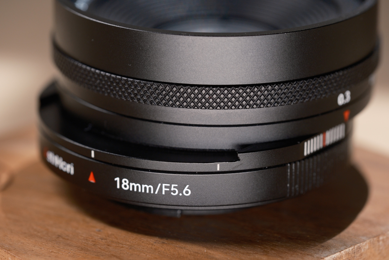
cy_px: 130
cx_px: 194
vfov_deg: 11.4
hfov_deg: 17.1
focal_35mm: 120
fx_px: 1297
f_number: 5.6
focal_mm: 80
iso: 1000
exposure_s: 1/56
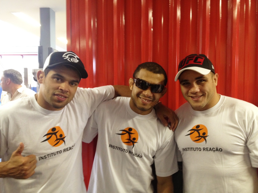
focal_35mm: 35
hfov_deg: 52.6
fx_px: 261
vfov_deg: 40.7
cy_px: 96
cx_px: 129
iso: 200
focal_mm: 4.28
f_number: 2.4
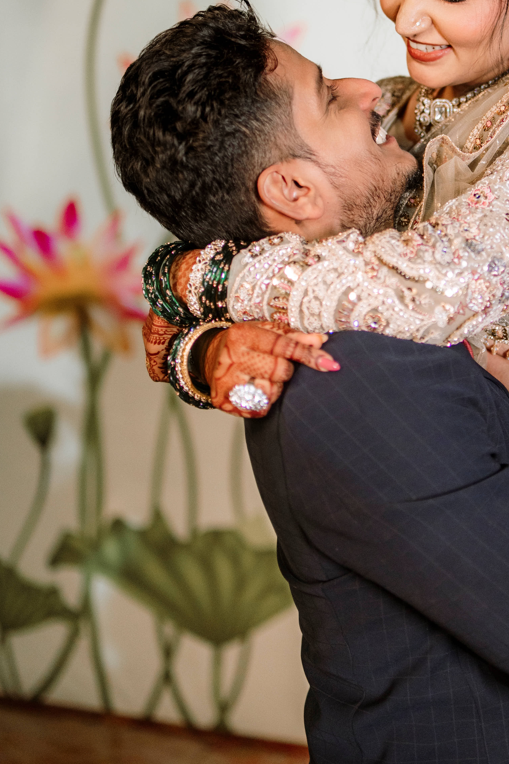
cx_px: 434
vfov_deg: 31.1
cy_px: 244
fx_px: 1357
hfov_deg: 20.9
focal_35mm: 64
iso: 640
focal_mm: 35
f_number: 1.4
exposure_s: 1/250
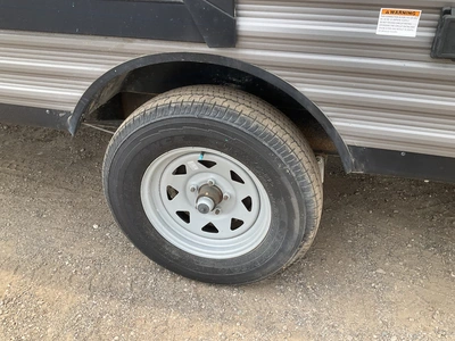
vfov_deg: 48.2
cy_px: 170
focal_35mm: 29
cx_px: 228
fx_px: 381
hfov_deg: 61.7
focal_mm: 3
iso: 25
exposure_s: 1/469
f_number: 1.8
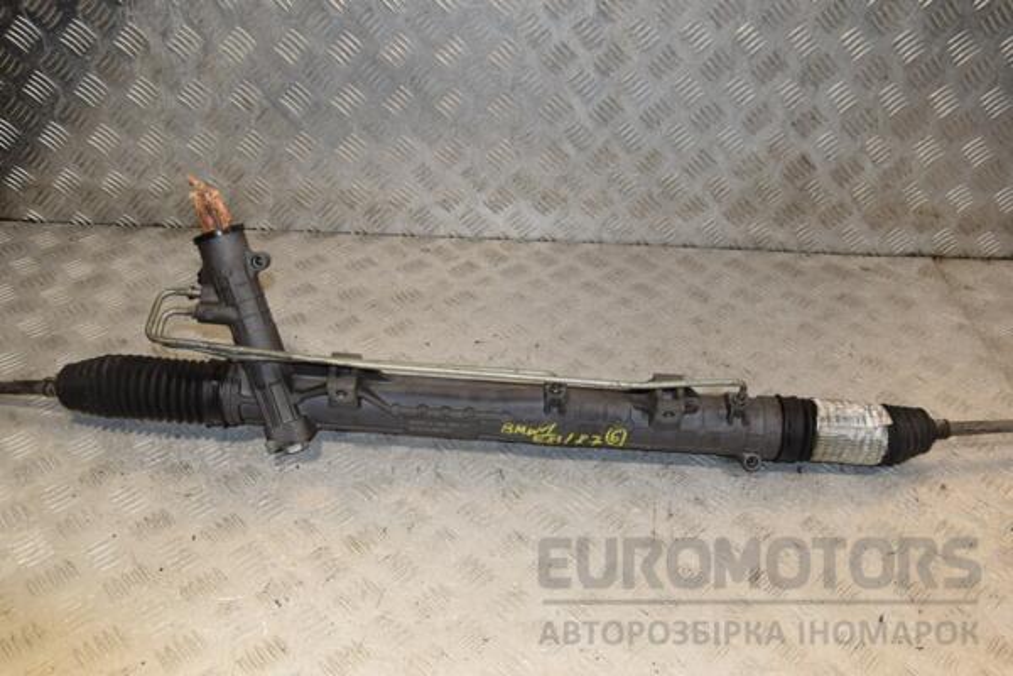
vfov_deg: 40.0
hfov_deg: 57.2
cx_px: 506
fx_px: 929
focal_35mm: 33
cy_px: 338
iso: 800
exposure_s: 1/200
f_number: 7.1
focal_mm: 22
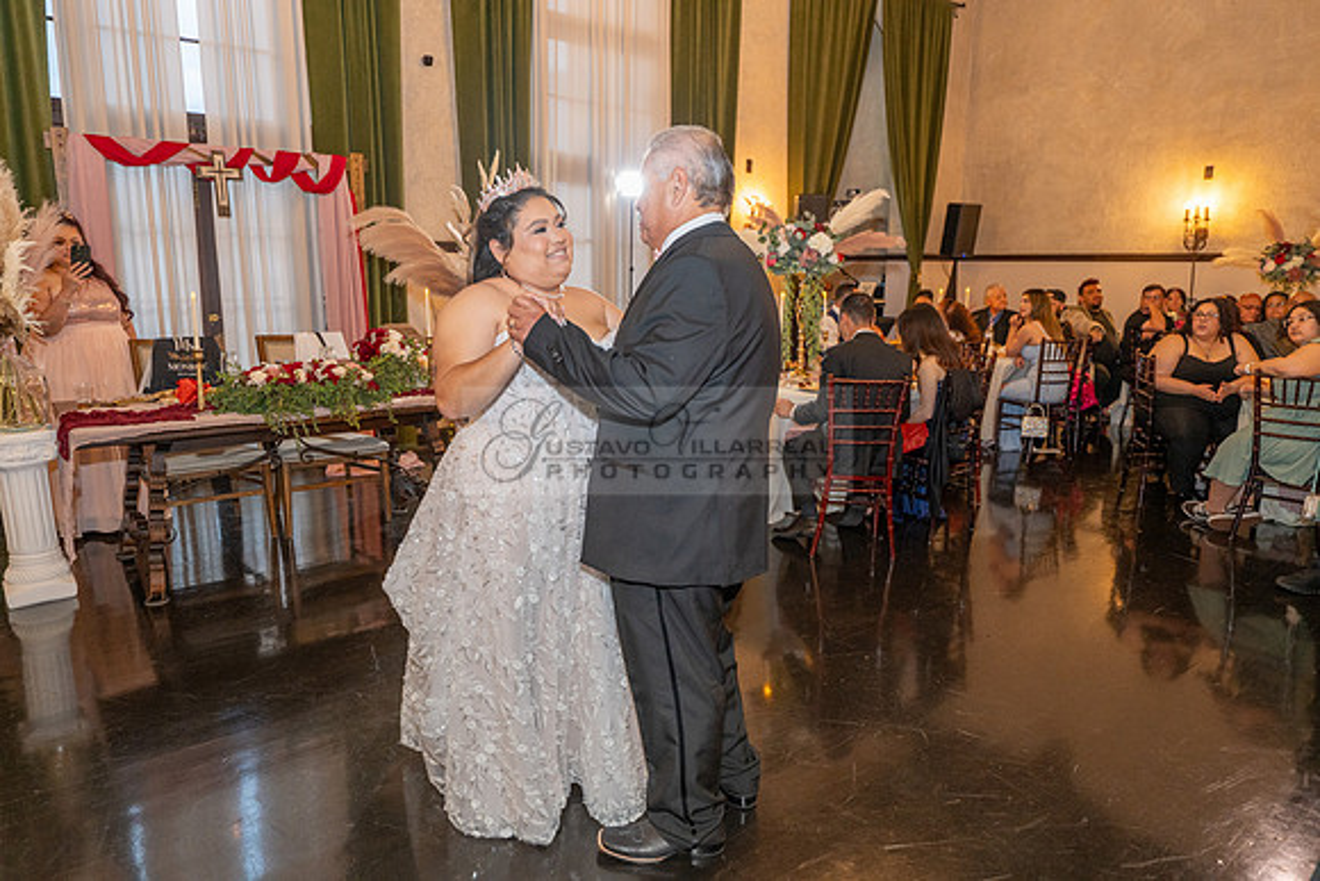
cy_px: 440
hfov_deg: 73.7
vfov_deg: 53.2
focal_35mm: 24
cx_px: 660
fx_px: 880
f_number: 2.8
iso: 1600
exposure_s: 1/125
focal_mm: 24
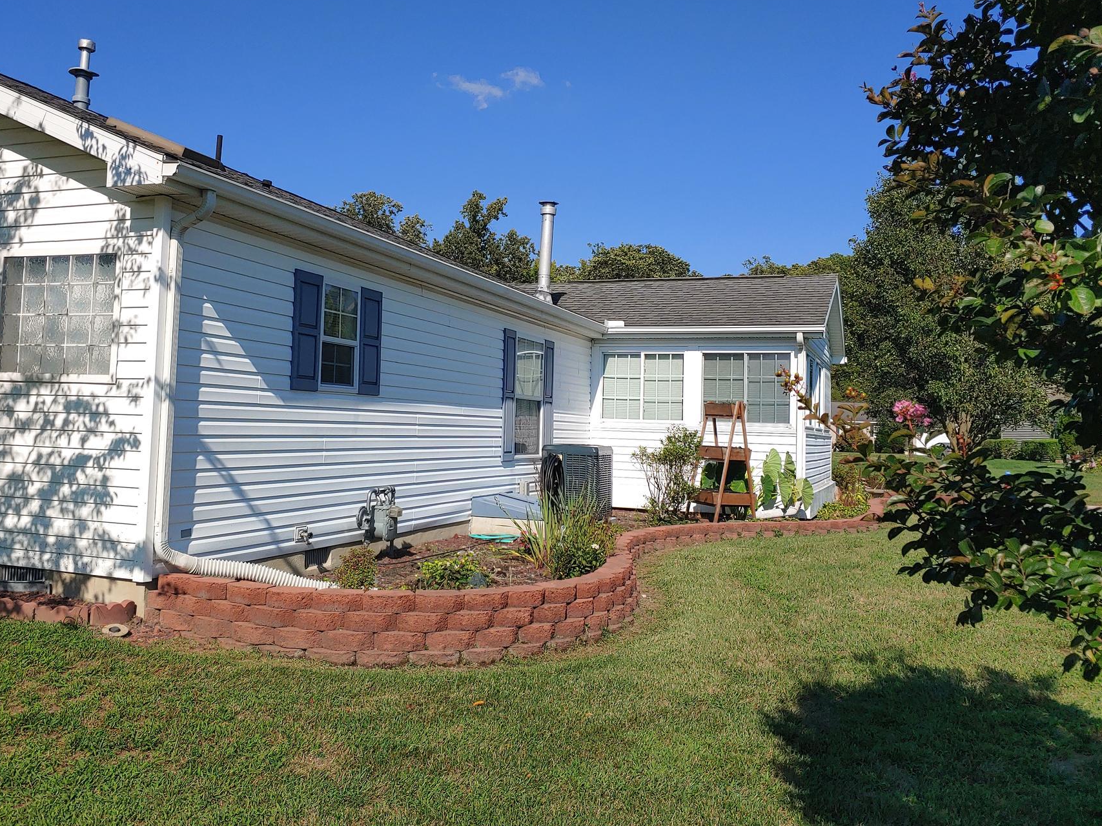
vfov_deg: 46.8
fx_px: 955
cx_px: 499
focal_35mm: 30
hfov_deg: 59.9
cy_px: 393
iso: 50
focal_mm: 4.23
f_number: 1.5
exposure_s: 1/4348
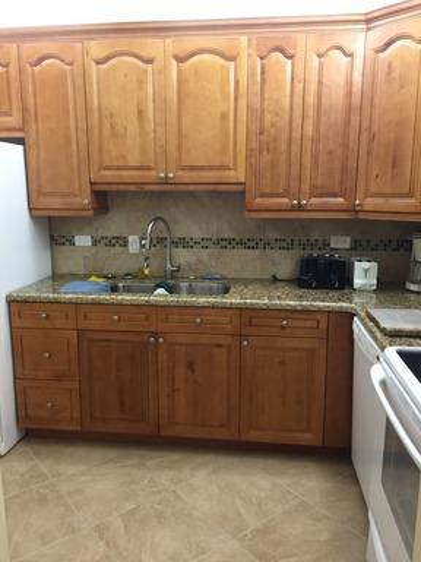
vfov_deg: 61.7
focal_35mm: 29
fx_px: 470
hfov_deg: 48.2
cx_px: 210
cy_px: 281
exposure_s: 1/15
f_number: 2.2
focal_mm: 4.15
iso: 80
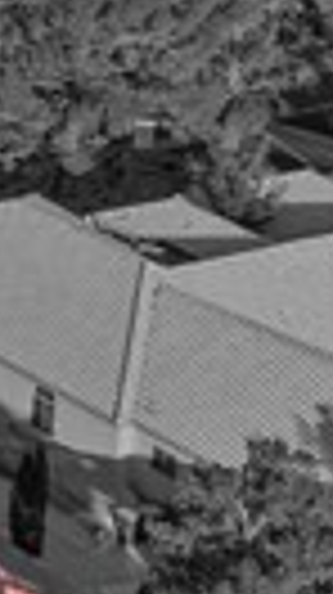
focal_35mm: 202
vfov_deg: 10.6
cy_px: 90
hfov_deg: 5.6
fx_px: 3179
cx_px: -684
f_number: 2.8
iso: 110
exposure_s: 1/1250
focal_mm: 12.29
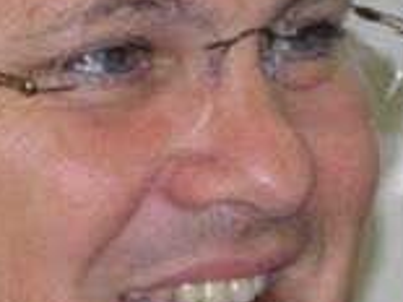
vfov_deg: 2.1
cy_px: 174
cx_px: 26
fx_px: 8399
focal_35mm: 722
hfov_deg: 2.7
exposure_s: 1/200
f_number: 5.1
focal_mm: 31.4
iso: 400
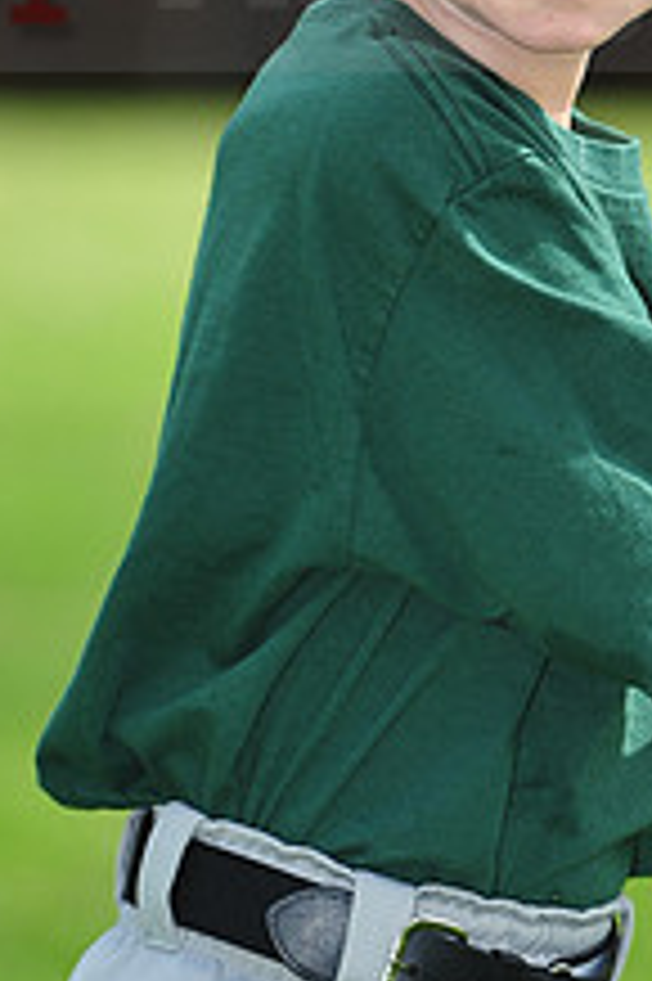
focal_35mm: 465
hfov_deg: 3.0
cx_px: 486
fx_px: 12652
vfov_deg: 4.4
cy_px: -72
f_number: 5
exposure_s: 1/1600
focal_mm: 175
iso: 400
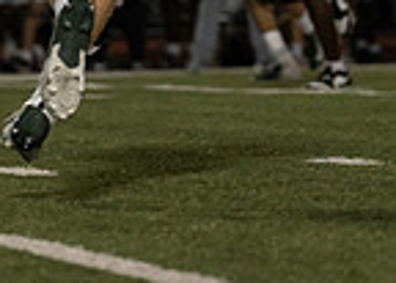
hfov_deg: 3.1
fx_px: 7370
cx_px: 181
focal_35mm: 655
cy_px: -293
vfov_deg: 2.2
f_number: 2.8
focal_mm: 123
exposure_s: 1/1000
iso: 1600
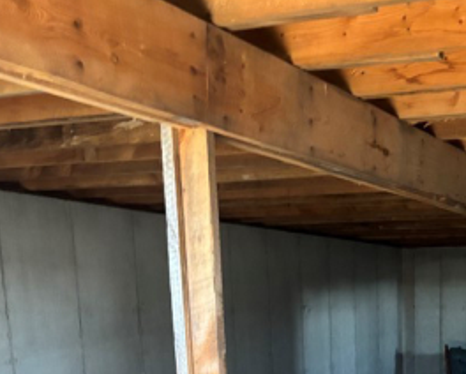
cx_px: 429
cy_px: 505
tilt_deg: -13.7
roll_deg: -1.4
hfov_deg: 28.3
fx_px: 884
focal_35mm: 64
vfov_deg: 21.3
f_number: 1.6
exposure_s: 1/30
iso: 640
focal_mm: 5.96
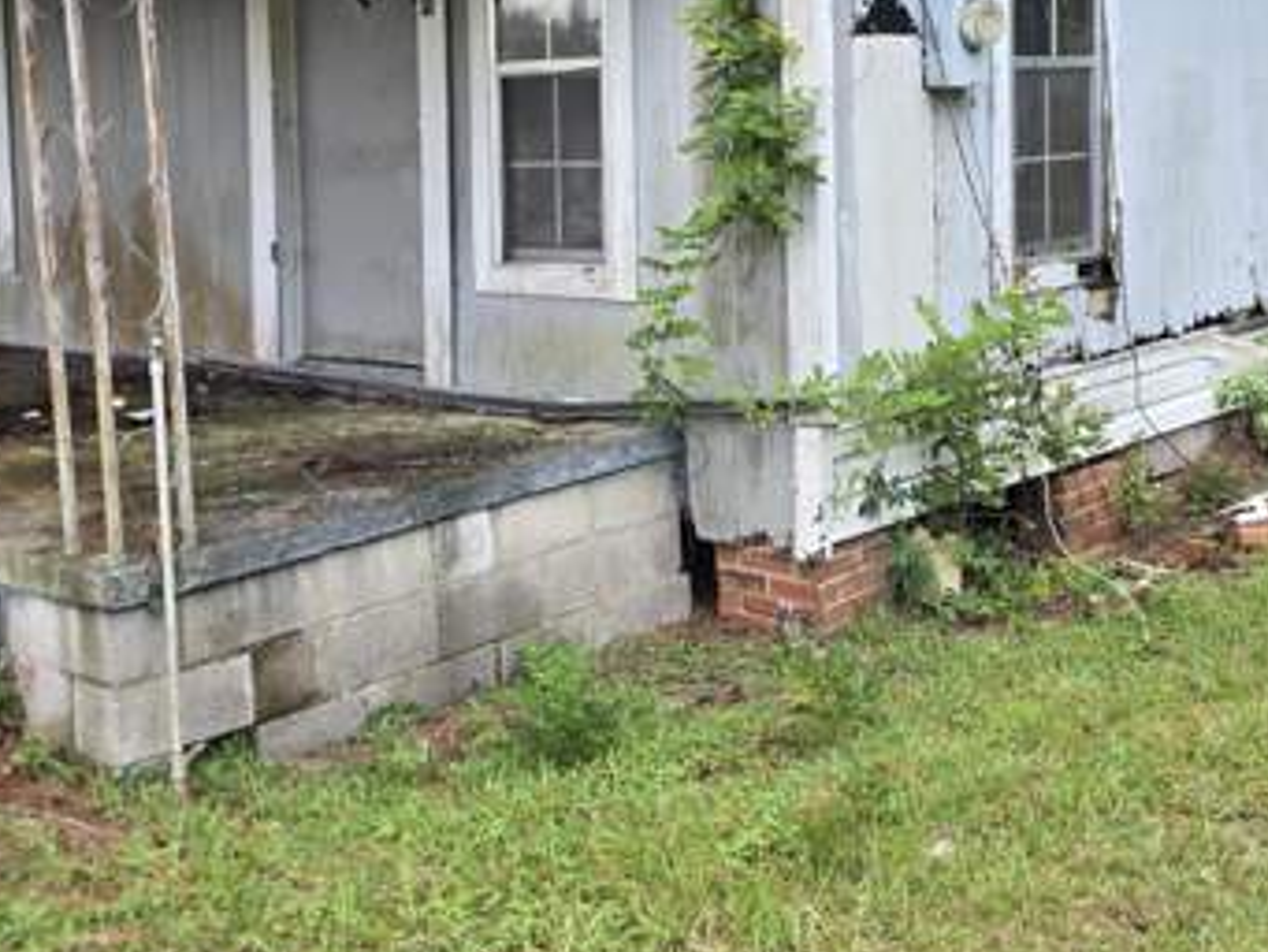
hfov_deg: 35.5
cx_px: 654
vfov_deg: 26.8
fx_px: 1979
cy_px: 271
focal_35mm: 54
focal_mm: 6.3
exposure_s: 1/180
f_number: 1.7
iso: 25
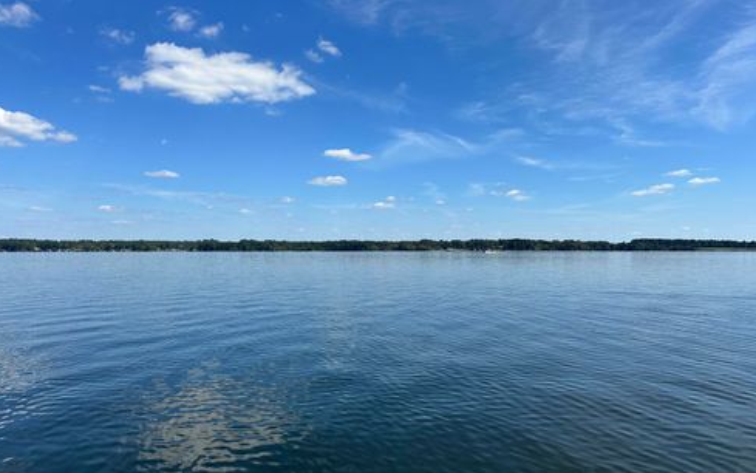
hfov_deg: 70.4
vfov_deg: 47.6
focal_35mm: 26
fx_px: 536
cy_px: 239
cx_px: 377
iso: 80
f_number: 1.78
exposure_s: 1/6211
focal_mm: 6.86
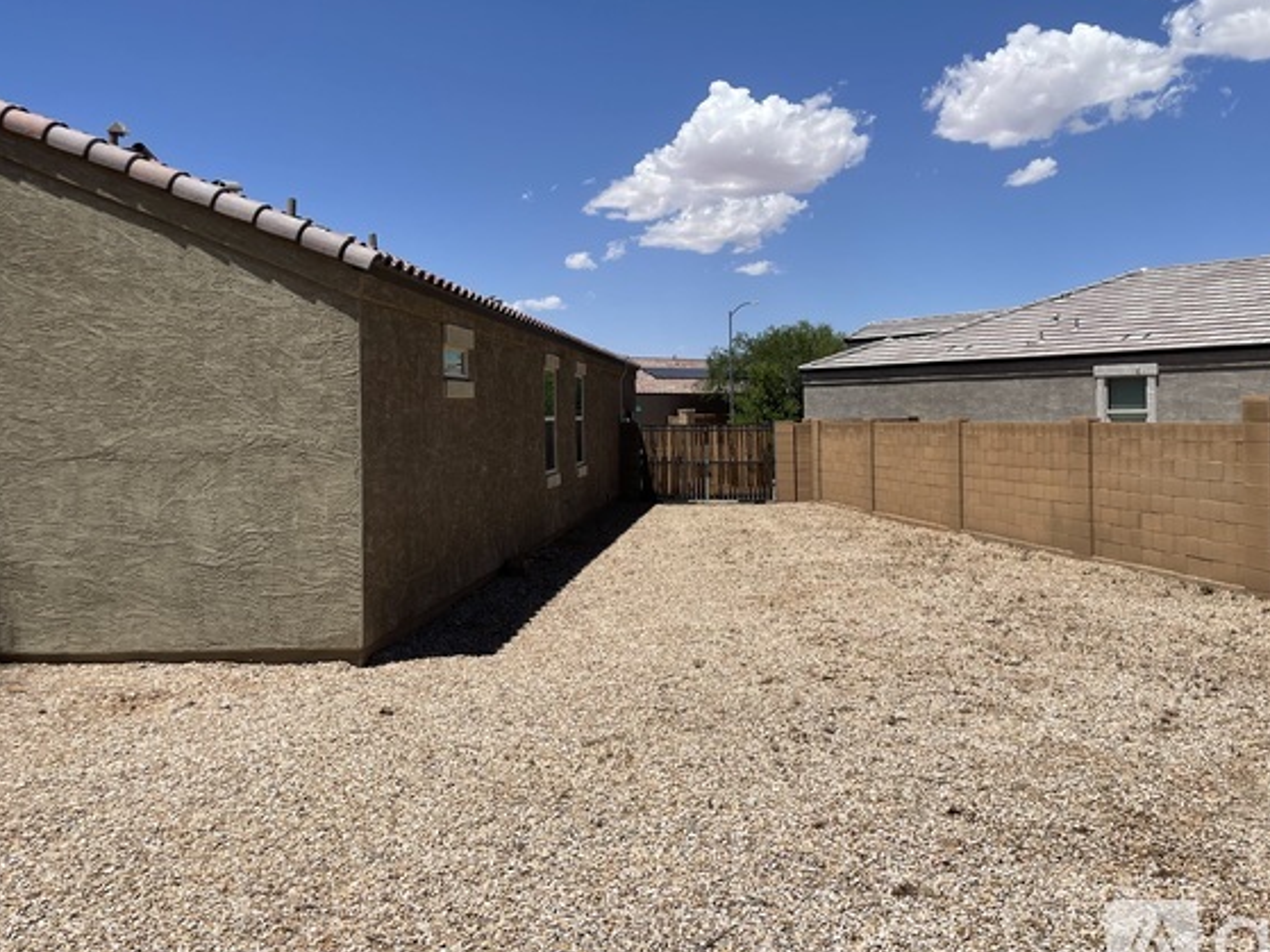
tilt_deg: +0.7
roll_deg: +0.7
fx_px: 1137
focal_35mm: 31
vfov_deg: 45.4
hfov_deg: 58.2
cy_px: 423
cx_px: 717
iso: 32
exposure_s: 1/6494
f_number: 1.6
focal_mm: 4.2
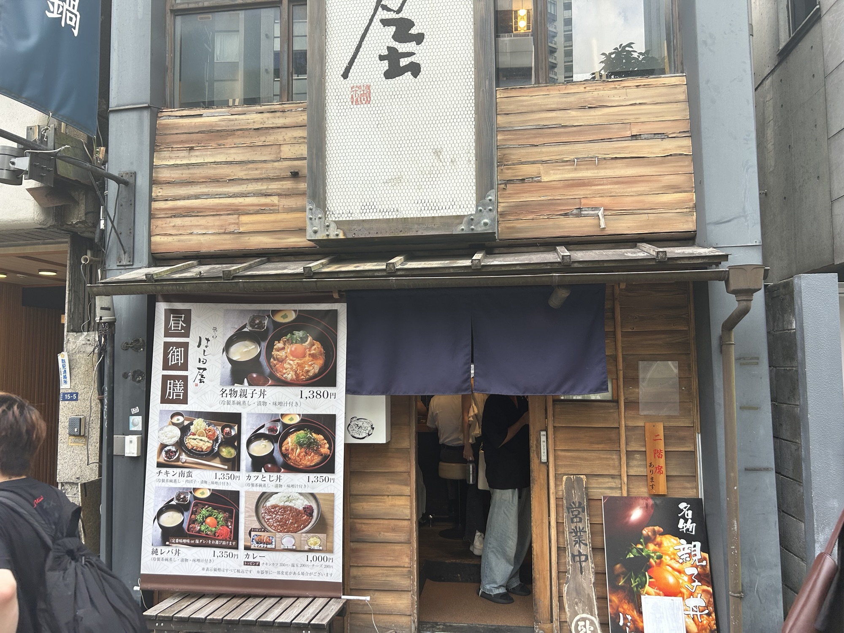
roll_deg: +0.8
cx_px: 422
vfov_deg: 53.1
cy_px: 316
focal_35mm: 26
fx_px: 634
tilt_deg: +4.2
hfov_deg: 67.3
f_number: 1.5
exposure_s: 1/242
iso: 40
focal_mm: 5.7
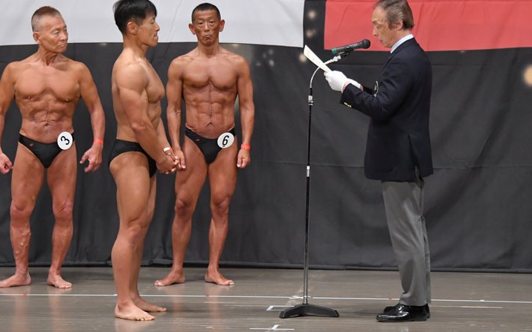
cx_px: 261
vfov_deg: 5.9
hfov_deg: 9.4
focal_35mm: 223
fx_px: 3233
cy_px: 160
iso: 5000
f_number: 5.6
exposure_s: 1/400
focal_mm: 135
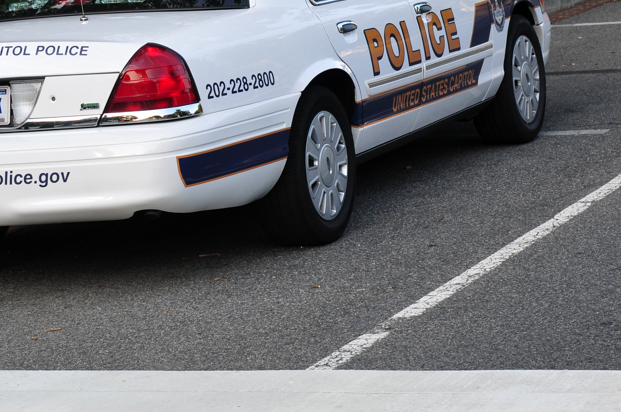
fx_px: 2412
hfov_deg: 14.6
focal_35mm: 140
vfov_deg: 9.7
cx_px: 206
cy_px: 53
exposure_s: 1/125
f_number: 5.6
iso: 200
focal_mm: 50
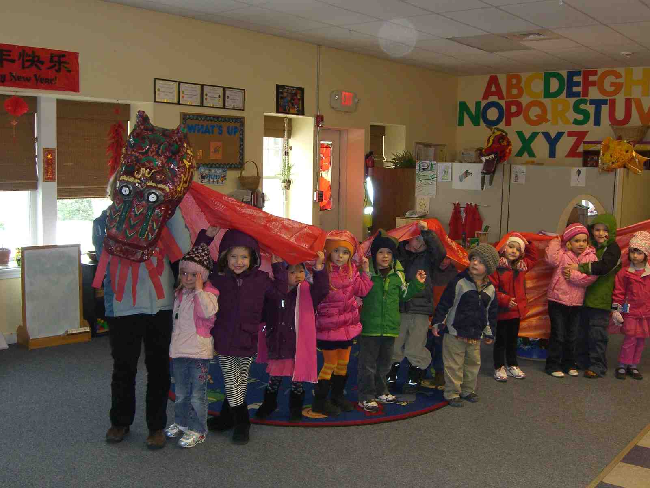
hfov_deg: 49.0
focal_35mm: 38
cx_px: 325
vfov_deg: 37.7
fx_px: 714
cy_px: 244
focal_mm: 7.9
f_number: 4
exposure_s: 1/30
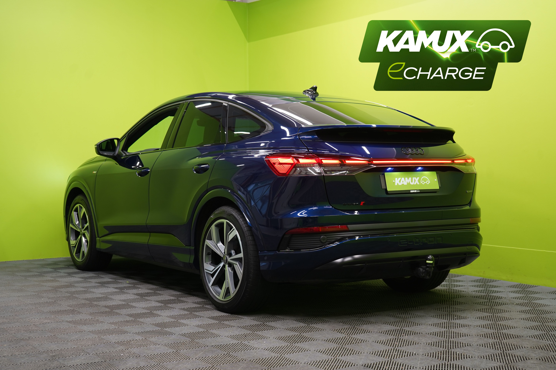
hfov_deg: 38.9
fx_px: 788
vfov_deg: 26.5
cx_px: 278
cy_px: 185
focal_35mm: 51
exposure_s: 1/25
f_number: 5
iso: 400
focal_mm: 51
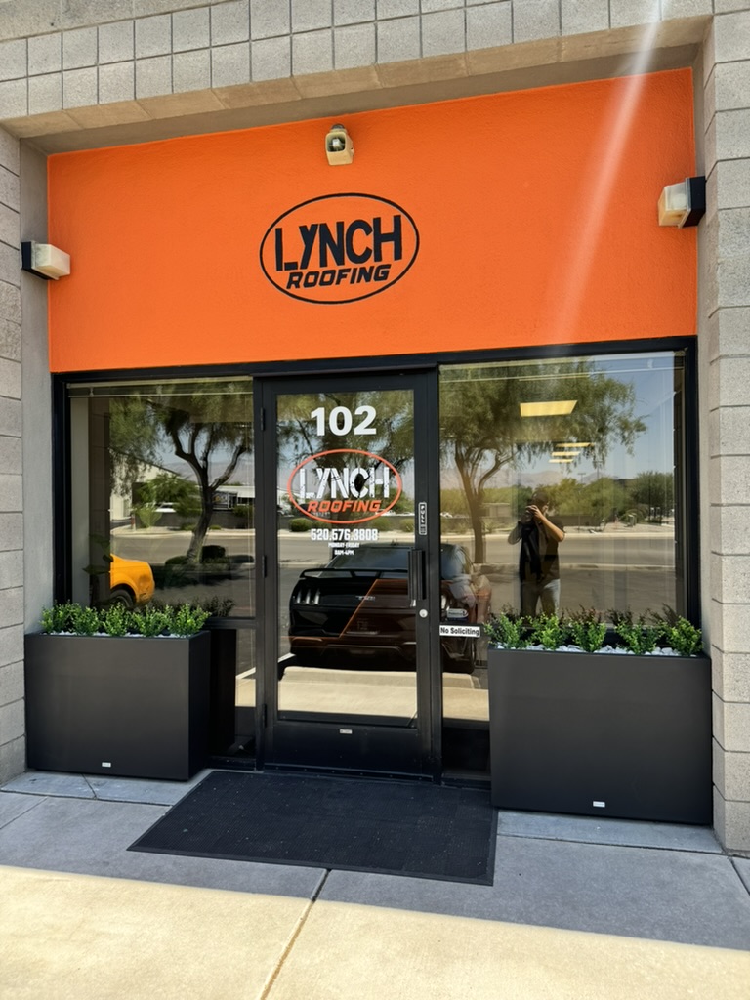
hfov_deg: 56.8
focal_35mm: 24
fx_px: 693
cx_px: 375
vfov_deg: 71.6
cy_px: 500
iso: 80
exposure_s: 1/658
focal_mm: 6.76
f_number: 1.78
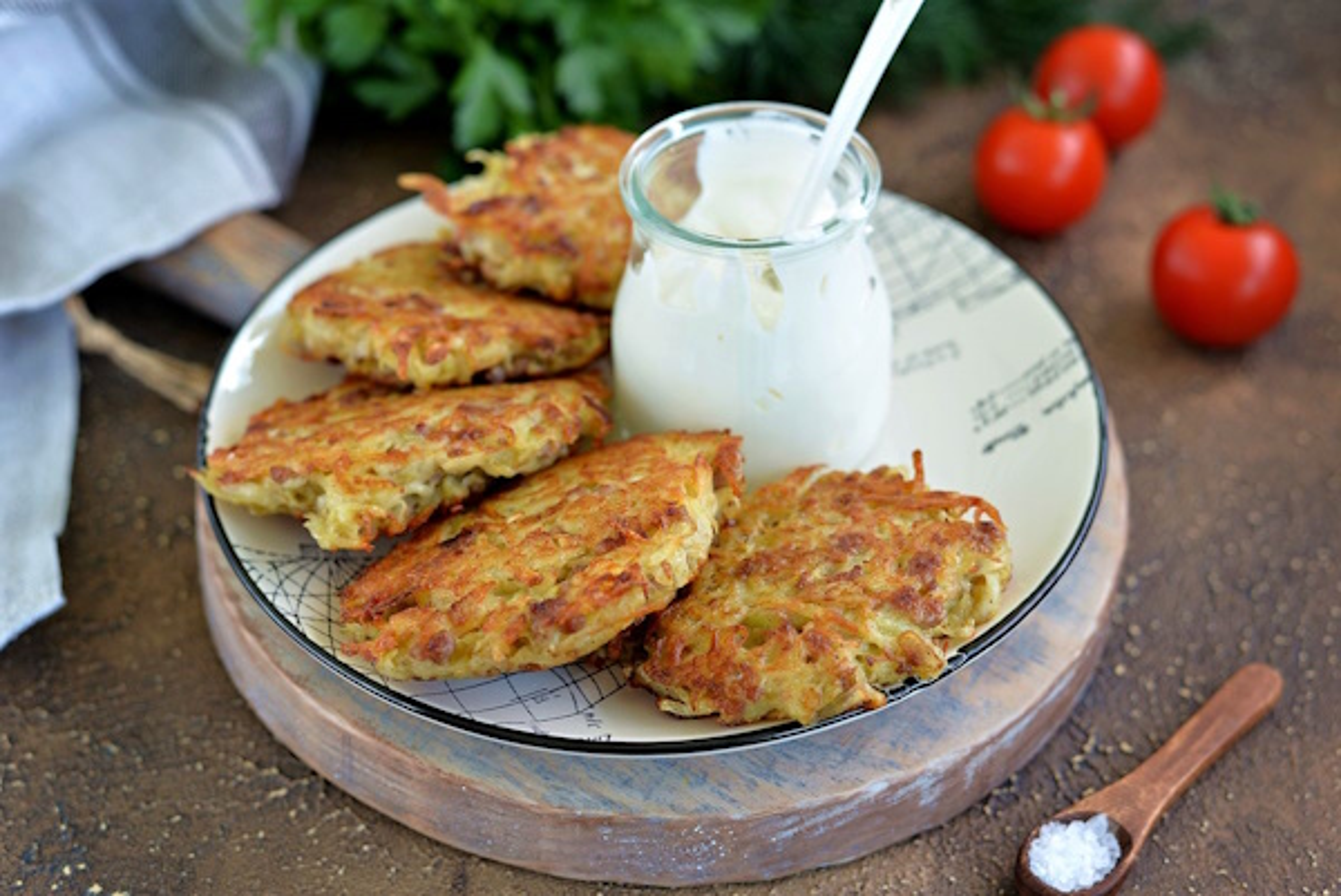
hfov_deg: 39.6
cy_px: 448
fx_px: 1864
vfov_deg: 27.0
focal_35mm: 50
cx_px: 670
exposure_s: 1/40
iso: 100
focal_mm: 50
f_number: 4.5
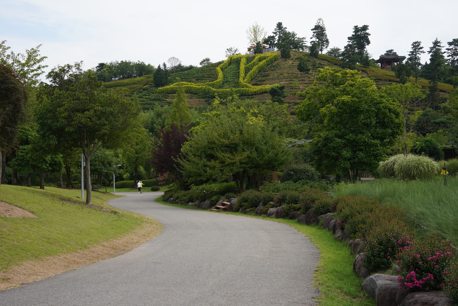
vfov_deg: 37.9
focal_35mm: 35
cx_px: 229
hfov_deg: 54.4
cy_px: 153
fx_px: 445
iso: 100
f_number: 10
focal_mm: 35
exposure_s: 1/100
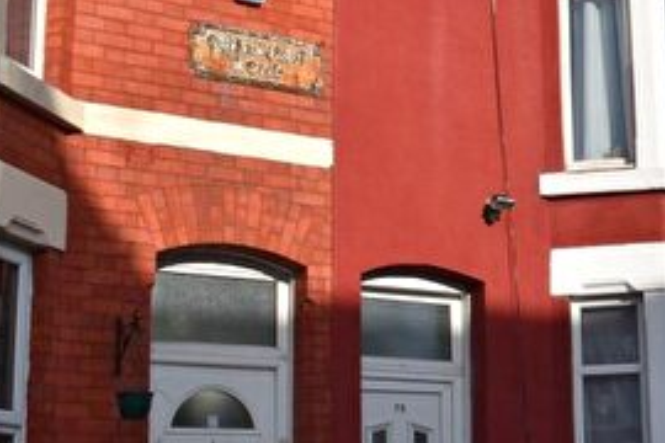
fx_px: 1293
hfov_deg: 27.8
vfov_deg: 19.4
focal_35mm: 70
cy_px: 288
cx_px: 591
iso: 200
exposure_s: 1/400
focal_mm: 18
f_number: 10
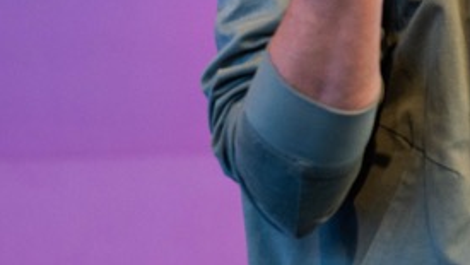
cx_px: 559
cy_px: -226
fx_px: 7693
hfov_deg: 3.5
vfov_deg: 2.0
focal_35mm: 617
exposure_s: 1/320
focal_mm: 135
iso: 1000
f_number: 2.2
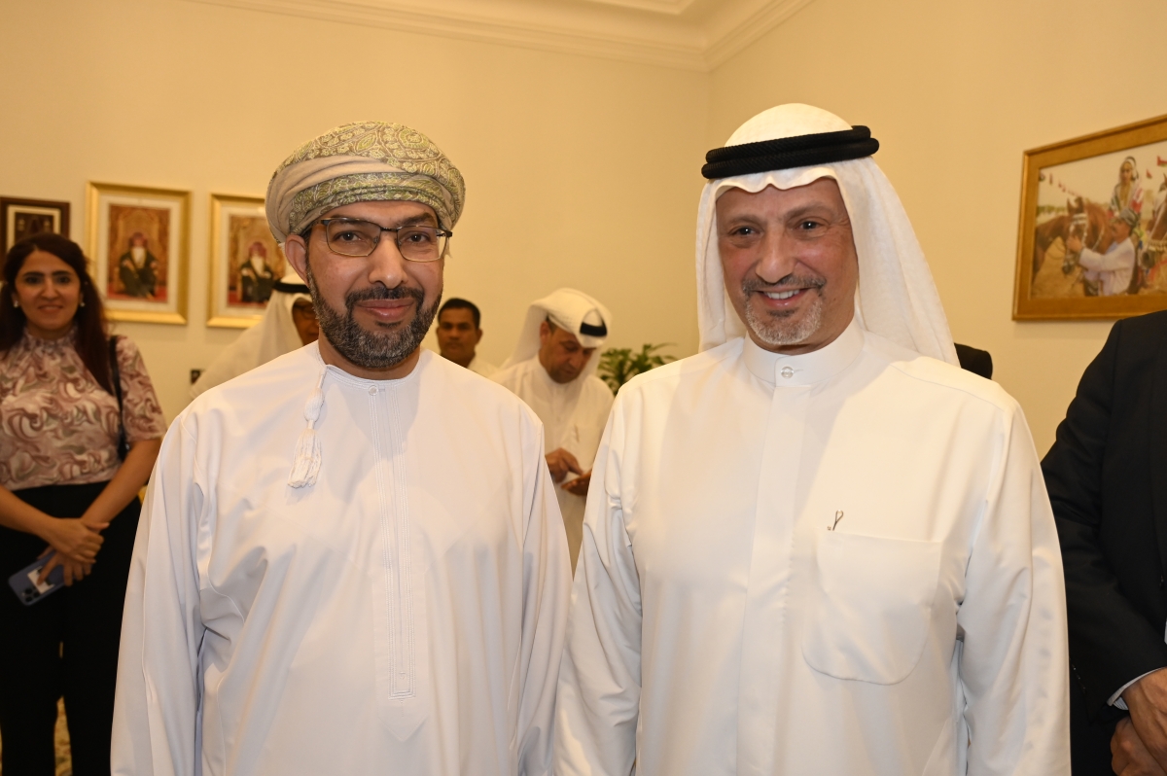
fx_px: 939
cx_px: 584
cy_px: 388
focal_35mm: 29
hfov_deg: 63.7
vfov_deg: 44.9
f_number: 4
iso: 2500
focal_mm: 29
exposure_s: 1/200
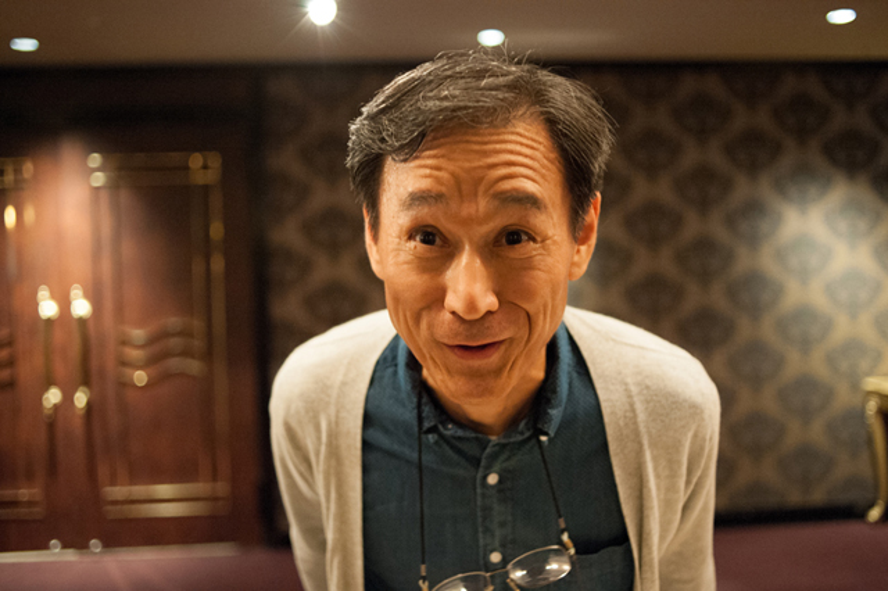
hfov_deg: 54.5
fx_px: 863
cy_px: 296
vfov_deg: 37.8
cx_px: 444
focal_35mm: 35
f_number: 2.8
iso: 5000
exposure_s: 1/100
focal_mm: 35
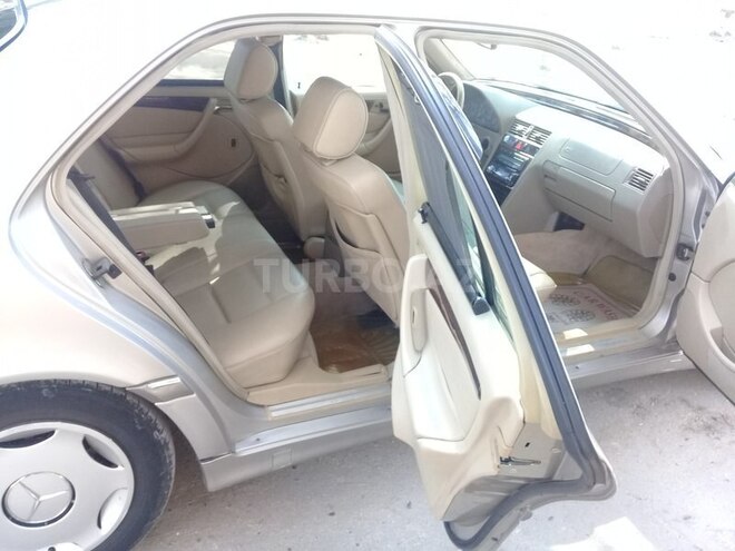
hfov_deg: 58.4
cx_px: 368
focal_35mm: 31
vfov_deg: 45.4
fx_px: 658
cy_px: 276
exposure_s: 1/33
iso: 80
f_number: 2.2
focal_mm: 3.3
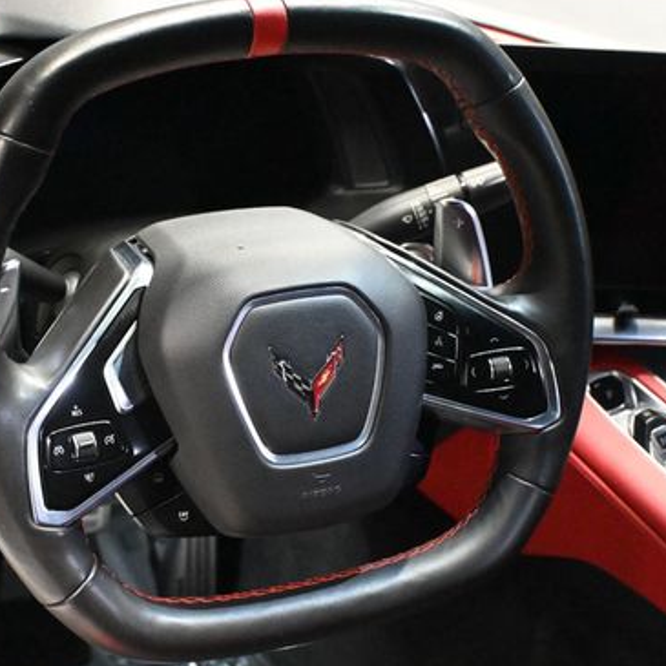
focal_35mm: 68
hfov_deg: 25.3
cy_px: 343
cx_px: 268
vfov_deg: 25.3
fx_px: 1483
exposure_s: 1/30
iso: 12800
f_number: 4.8
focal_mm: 30.5
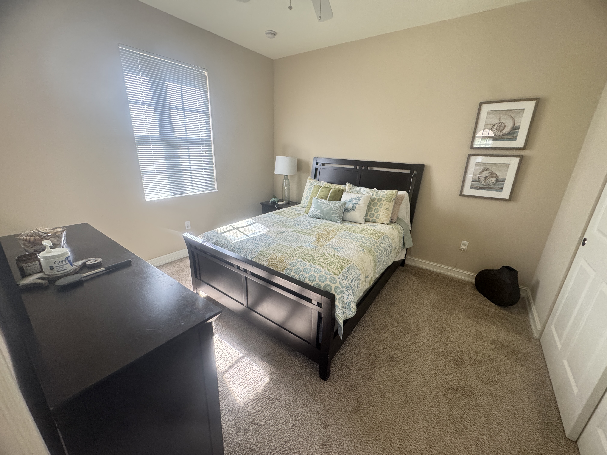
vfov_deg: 85.7
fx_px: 245
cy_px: 228
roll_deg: -2.3
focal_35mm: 14
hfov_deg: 102.1
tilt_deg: -19.2
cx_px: 304
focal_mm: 2.22
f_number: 2.2
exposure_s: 1/60
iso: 400
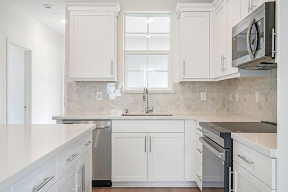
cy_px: 97
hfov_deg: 57.9
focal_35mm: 33
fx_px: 260
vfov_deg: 40.5
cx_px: 146
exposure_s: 1/13
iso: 400
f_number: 8
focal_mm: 31.5
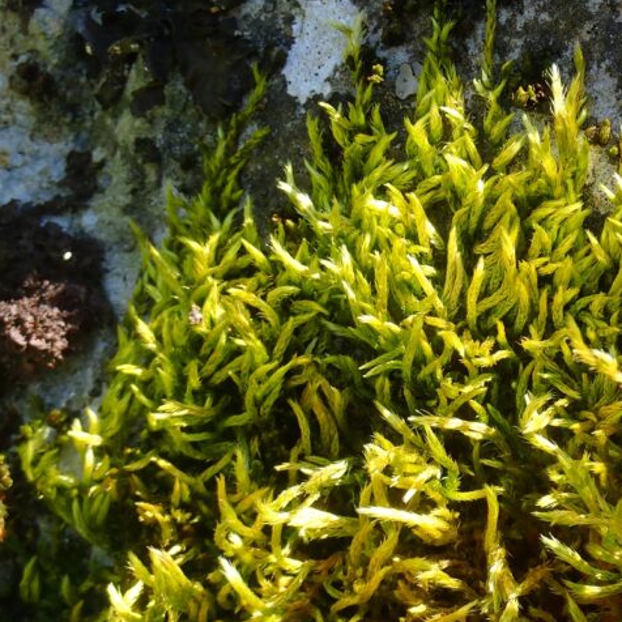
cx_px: 412
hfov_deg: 18.2
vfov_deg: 18.3
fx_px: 1931
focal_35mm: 95
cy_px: 311
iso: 100
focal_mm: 14.41
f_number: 5.6
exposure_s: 1/80
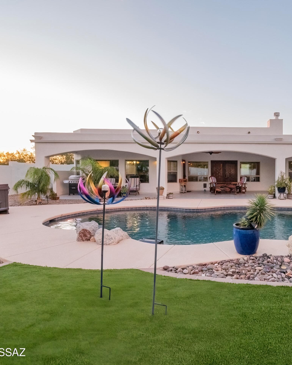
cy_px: 180
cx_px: 233
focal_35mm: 22
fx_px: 238
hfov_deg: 58.4
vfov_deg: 75.0
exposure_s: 1/30
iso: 800
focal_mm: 10
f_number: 11
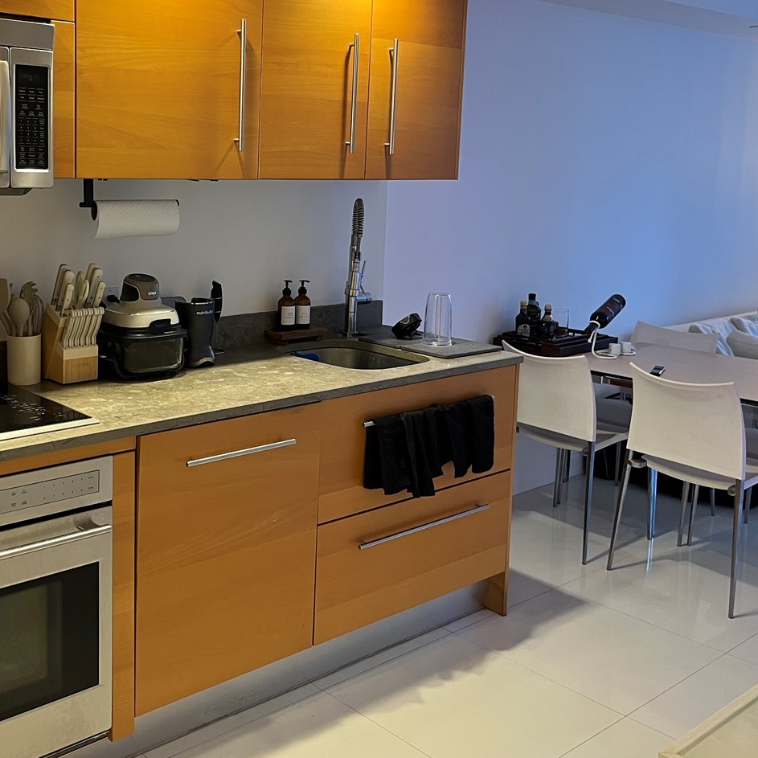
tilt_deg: -7.5
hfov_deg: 41.8
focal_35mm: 39
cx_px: 207
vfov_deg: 42.5
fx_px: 966
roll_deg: -0.4
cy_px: 282
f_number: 1.6
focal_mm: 5.1
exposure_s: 1/60
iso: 250
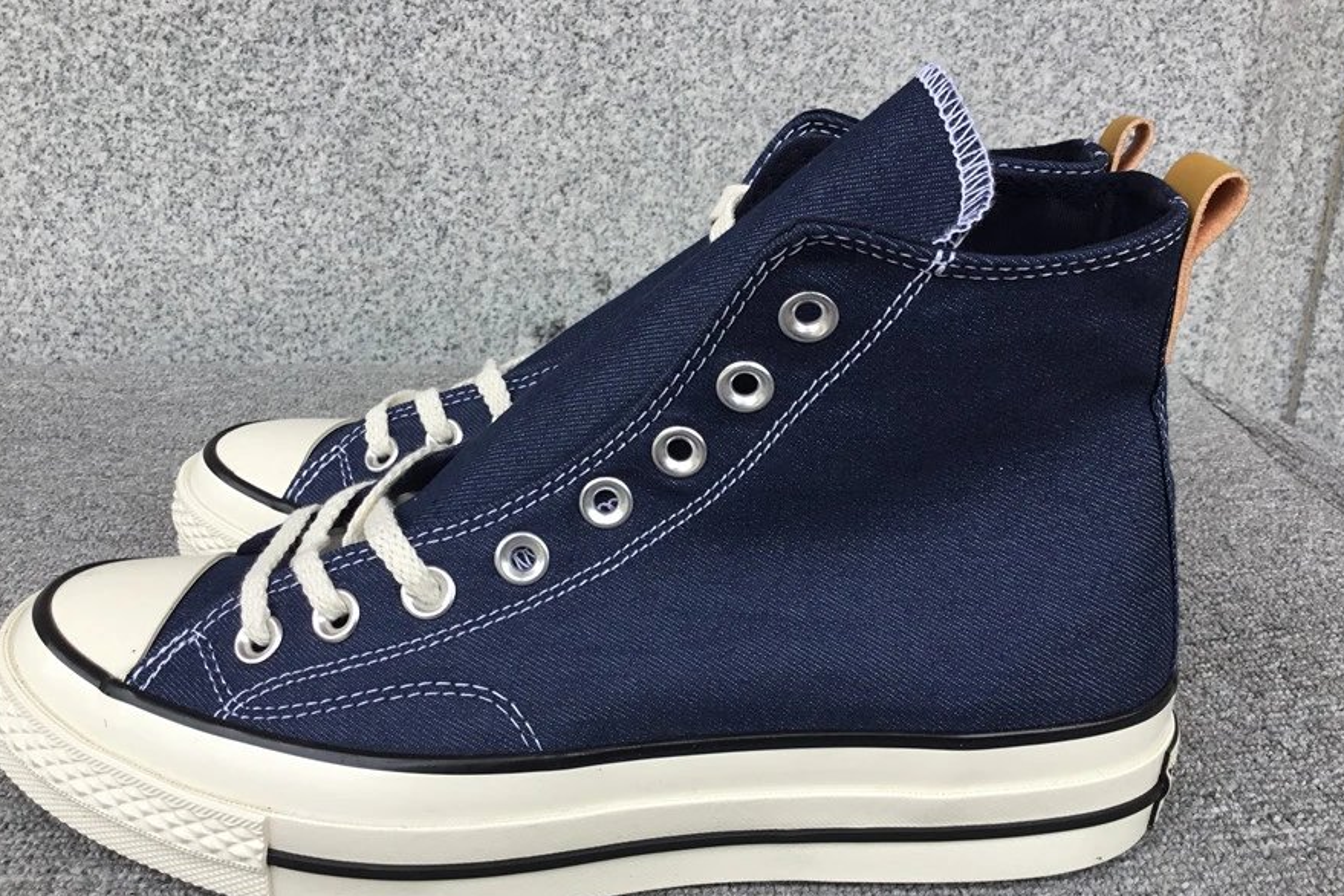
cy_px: 464
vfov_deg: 40.0
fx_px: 1232
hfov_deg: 57.2
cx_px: 682
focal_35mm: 33
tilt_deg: -21.1
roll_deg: -0.7
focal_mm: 3.3
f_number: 2.4
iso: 25
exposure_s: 1/126
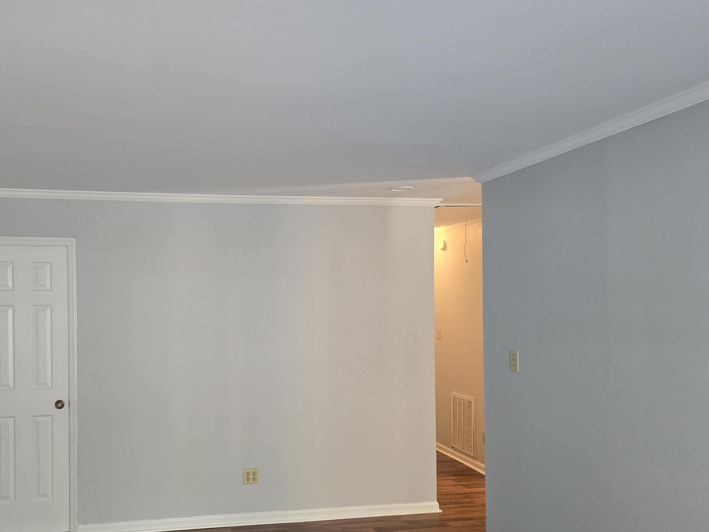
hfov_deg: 57.4
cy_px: 299
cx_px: 250
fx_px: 635
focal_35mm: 31
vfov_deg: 45.3
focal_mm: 6.3
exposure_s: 1/60
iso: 640
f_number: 1.7
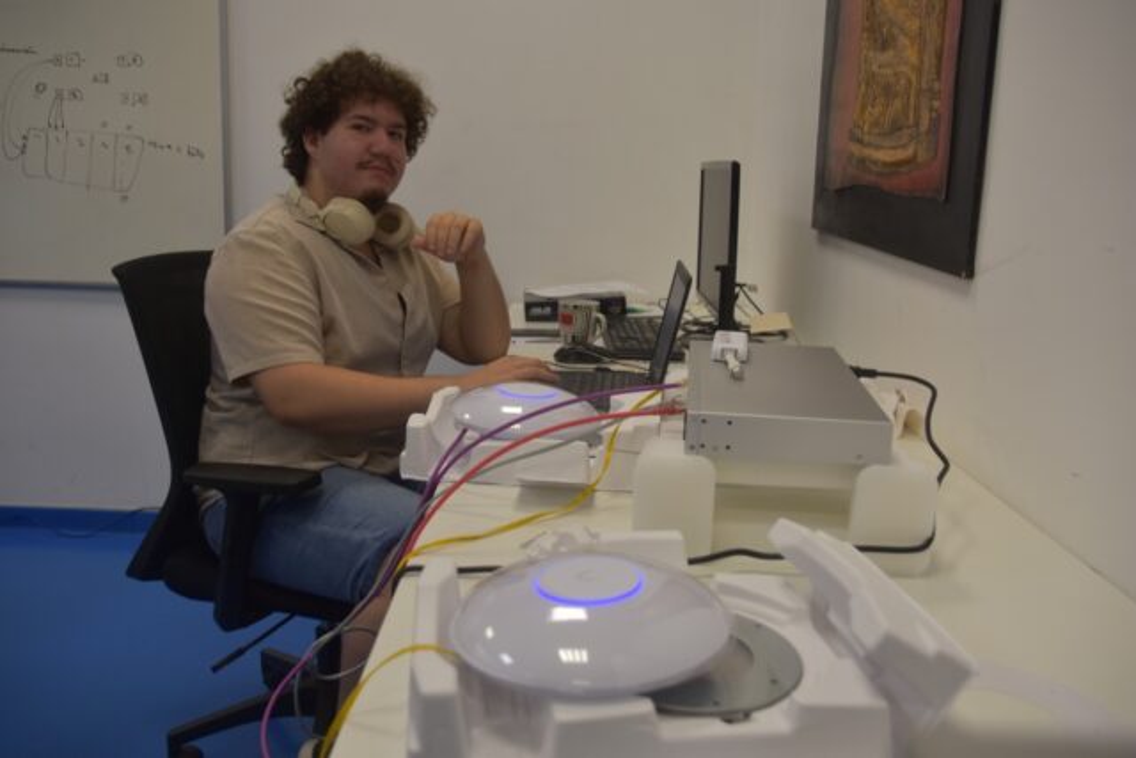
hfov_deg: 59.5
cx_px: 568
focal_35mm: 32
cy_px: 379
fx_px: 994
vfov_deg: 41.7
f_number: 3.8
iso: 250
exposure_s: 1/125
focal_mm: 21
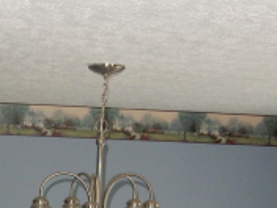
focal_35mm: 95
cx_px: 28
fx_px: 760
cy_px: 388
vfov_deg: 13.7
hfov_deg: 20.2
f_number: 3.7
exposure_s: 1/30
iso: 220
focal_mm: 4.5
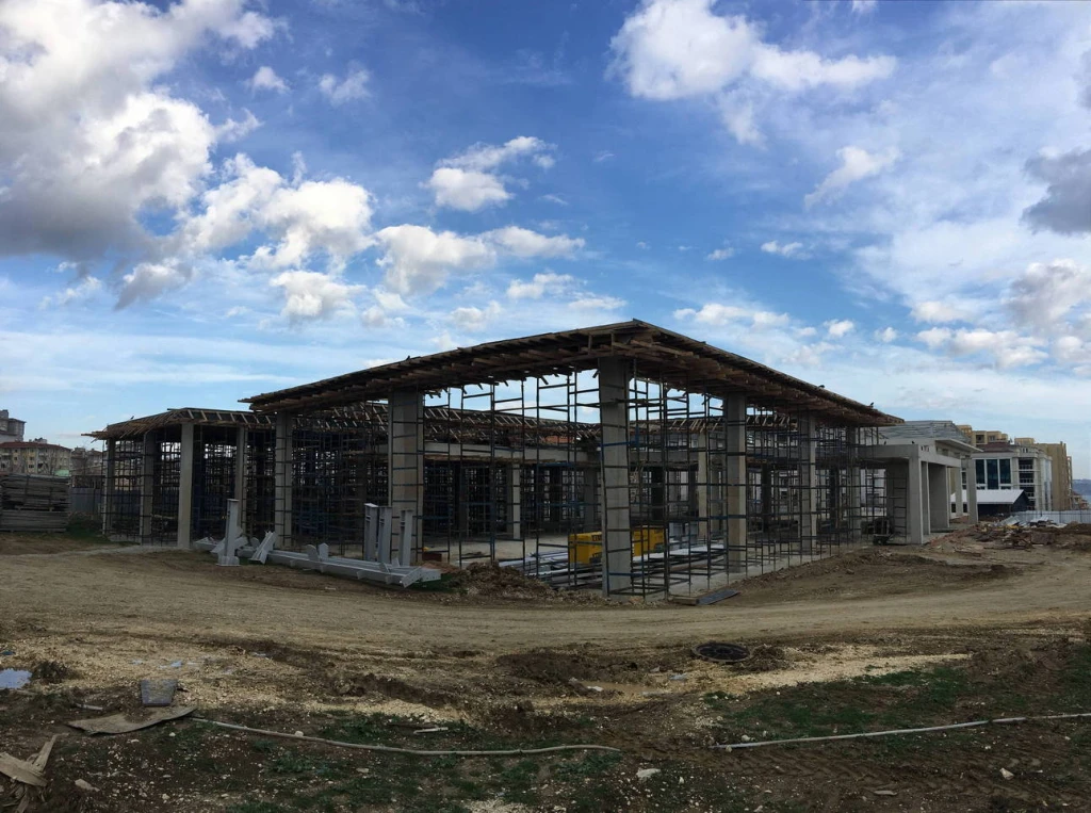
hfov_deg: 61.8
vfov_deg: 48.0
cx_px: 546
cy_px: 406
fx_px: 912
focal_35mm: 29
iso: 25
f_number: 2.2
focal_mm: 4.15
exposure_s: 1/1202
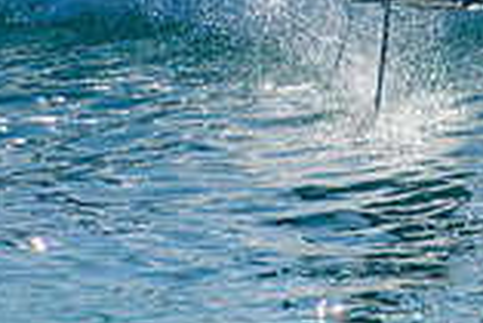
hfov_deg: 0.9
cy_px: -152
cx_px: 480
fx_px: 29798
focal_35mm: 2219
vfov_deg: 0.6
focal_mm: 400
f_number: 5.6
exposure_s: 1/1600
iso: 220
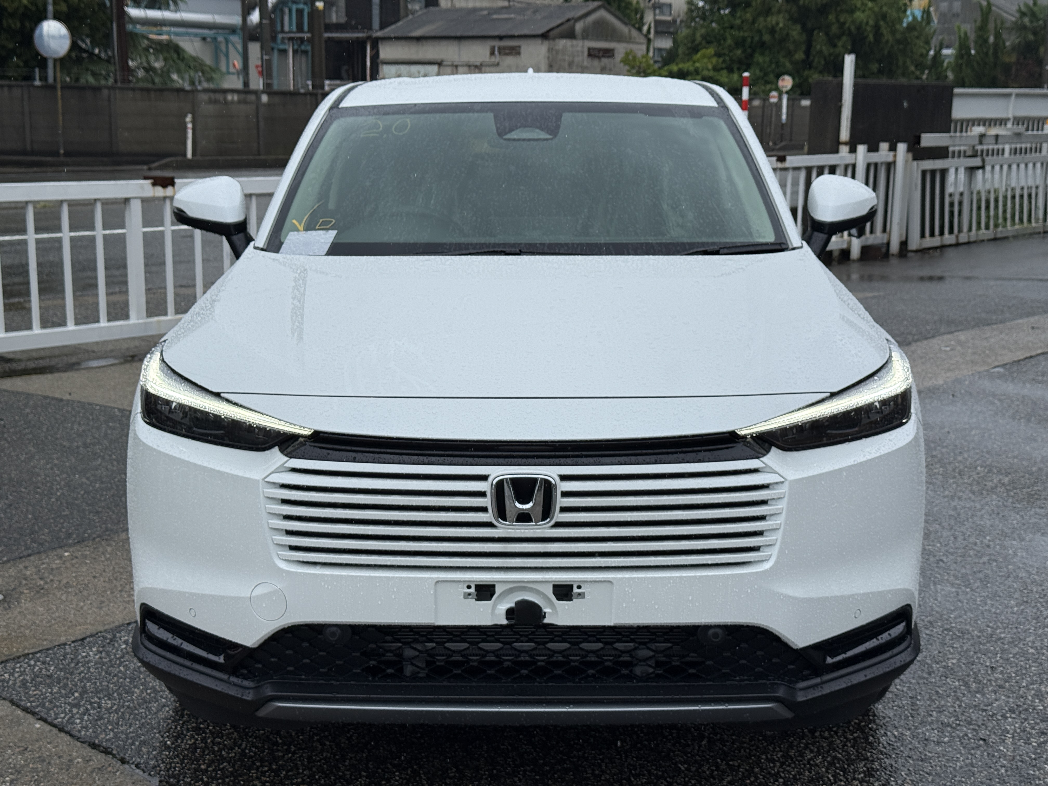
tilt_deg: -11.2
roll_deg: -1.1
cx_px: 524
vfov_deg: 30.3
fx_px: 1453
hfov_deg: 39.7
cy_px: 393
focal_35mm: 48
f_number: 1.78
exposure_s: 1/1678
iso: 64
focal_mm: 6.76
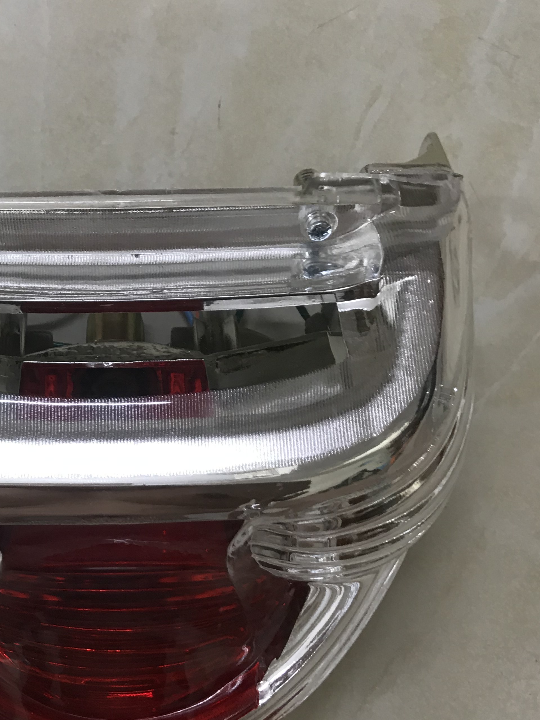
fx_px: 915
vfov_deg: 42.9
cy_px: 403
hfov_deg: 32.2
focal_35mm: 44
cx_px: 124
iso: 40
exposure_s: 1/17
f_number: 1.8
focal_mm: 3.99
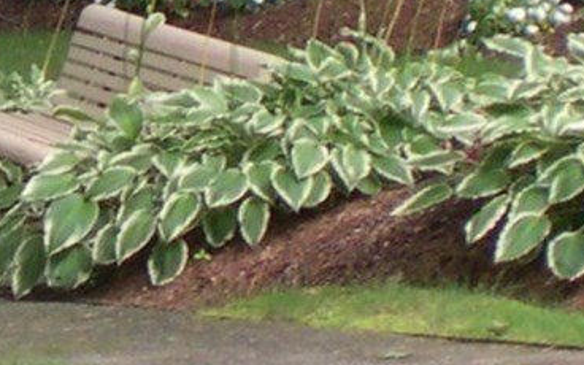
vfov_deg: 1.9
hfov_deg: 3.1
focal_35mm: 673
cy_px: -270
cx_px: 111
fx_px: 10711
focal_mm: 24
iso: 100
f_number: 4.9
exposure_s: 1/31.7
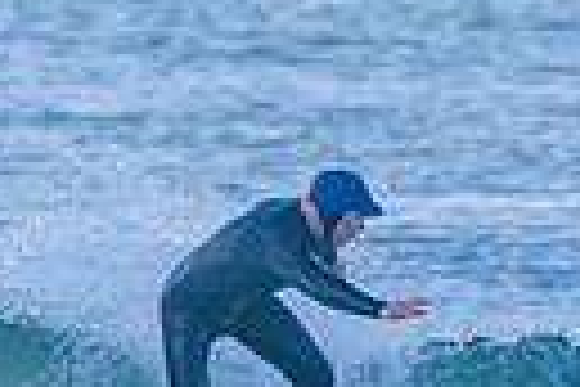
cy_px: 394
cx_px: 353
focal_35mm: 2725
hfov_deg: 0.8
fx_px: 43899
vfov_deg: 0.5
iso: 900
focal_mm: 500
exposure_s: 1/2000
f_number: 5.6
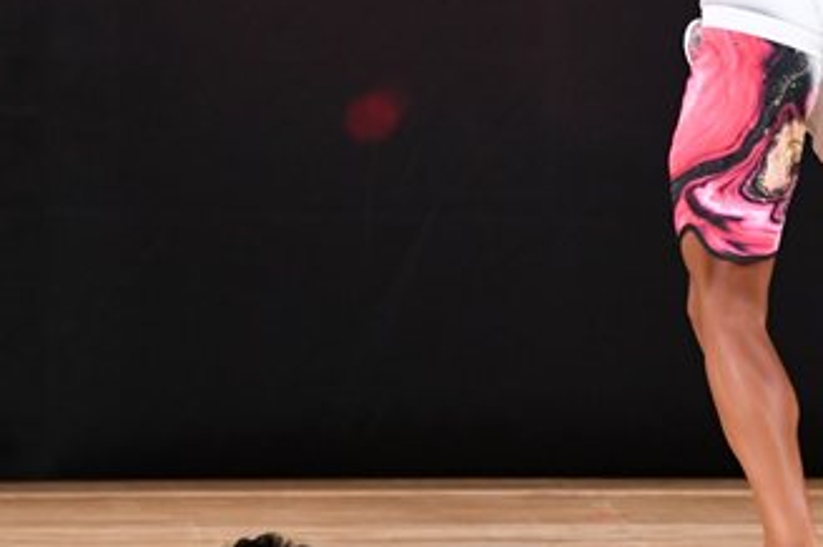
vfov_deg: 2.6
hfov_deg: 3.9
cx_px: 792
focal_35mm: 532
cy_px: 30
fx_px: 12150
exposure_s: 1/400
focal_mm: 150
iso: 3200
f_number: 5.6
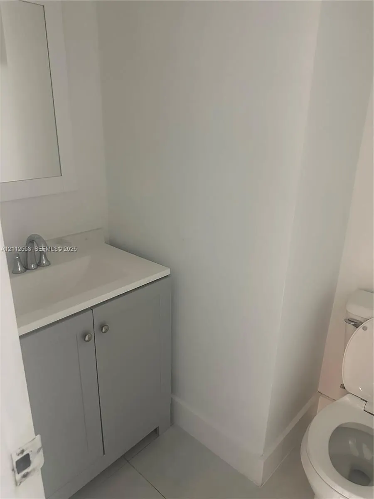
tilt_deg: -18.5
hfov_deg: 56.8
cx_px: 187
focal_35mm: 24
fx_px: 346
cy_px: 250
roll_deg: -1.4
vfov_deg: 71.6
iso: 800
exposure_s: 1/60
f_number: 1.78
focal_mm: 6.86
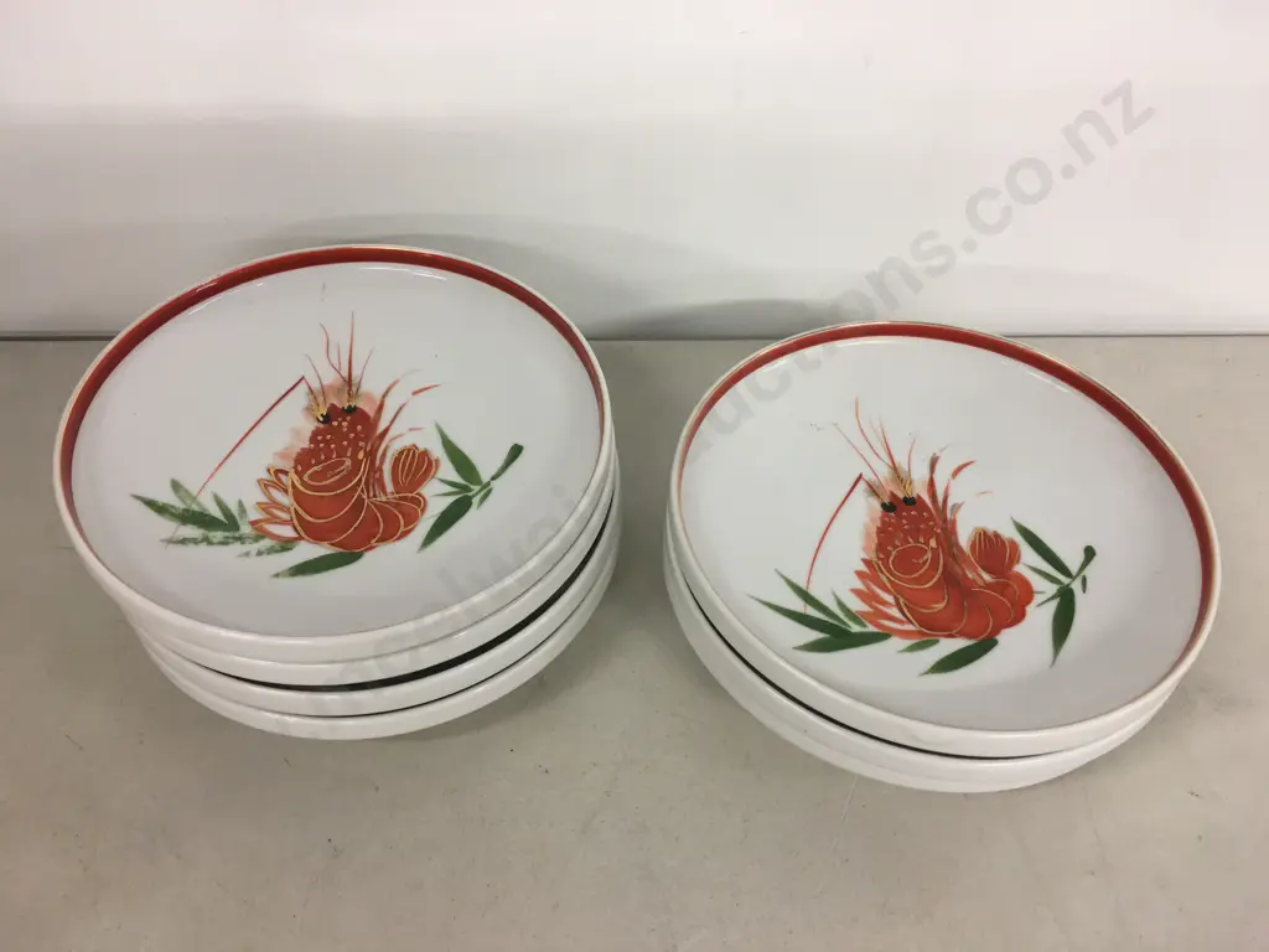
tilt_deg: -47.3
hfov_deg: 61.7
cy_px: 476
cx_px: 634
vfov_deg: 48.2
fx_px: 1063
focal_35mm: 29
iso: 32
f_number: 2.2
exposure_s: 1/17
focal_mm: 4.15
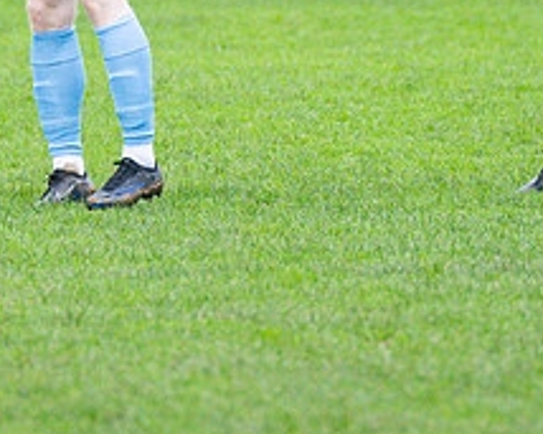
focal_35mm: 1042
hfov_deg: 1.9
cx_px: 187
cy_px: -216
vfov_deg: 1.5
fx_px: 16738
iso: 800
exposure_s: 1/1000
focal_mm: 200
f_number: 2.8
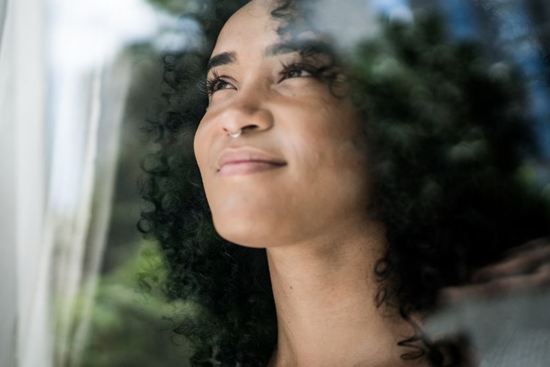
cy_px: 111
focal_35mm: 50
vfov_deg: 26.8
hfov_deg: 39.4
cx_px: 211
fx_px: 764
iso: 640
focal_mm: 35
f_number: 1.4
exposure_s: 1/5000
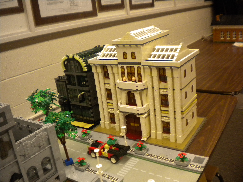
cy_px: 91
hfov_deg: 52.6
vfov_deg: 40.7
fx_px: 246
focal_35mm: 35
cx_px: 122
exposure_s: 1/59.6
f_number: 3.1
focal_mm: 6.3
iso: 400
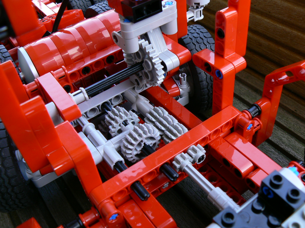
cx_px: 152
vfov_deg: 39.7
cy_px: 114
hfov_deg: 51.4
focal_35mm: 36
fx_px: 317
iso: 80
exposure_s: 1/50
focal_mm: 6
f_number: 3.6
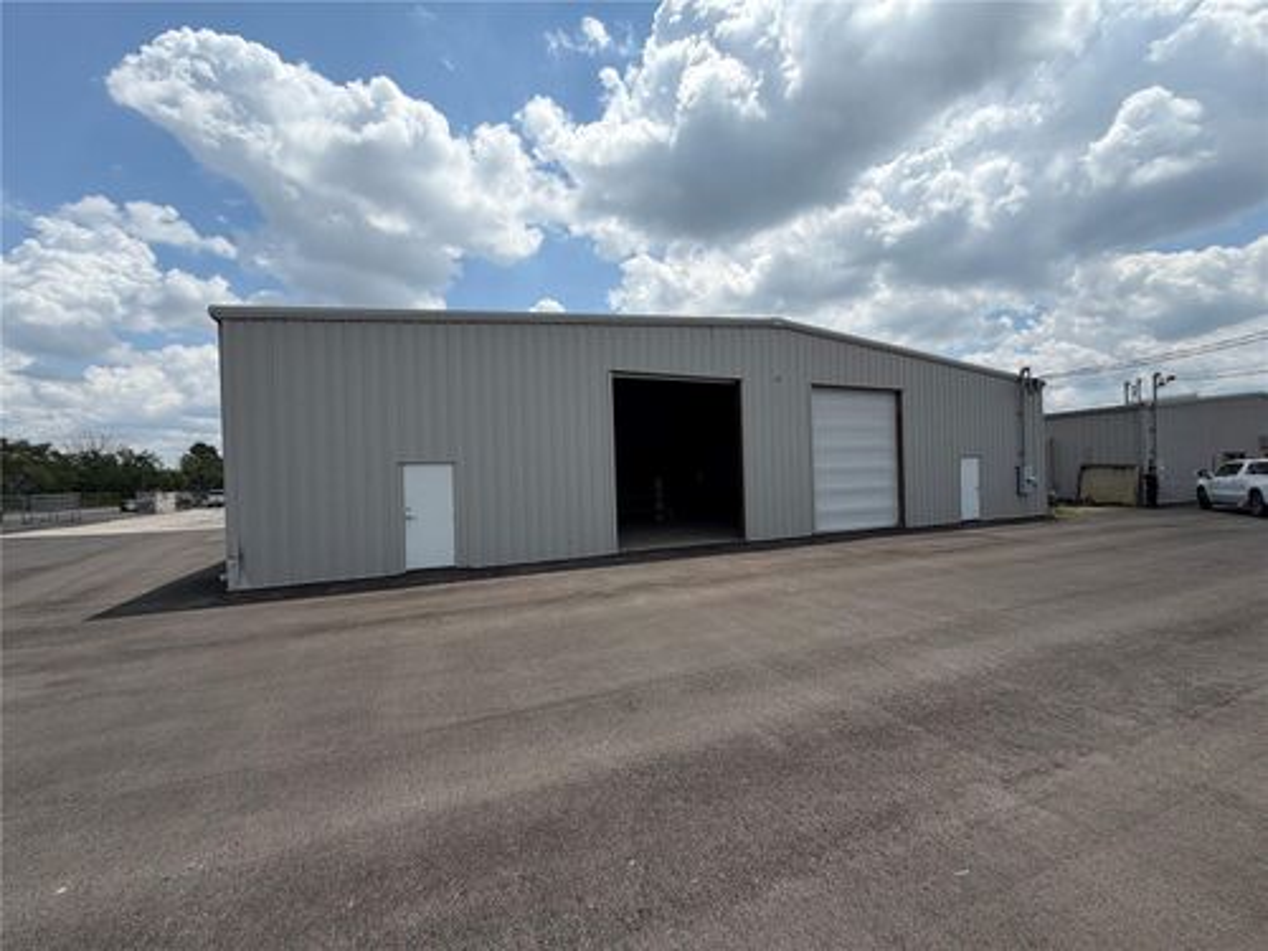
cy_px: 476
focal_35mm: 14
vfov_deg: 85.7
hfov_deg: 102.1
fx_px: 513
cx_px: 634
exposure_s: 1/1259
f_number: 2.2
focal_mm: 2.22
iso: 20
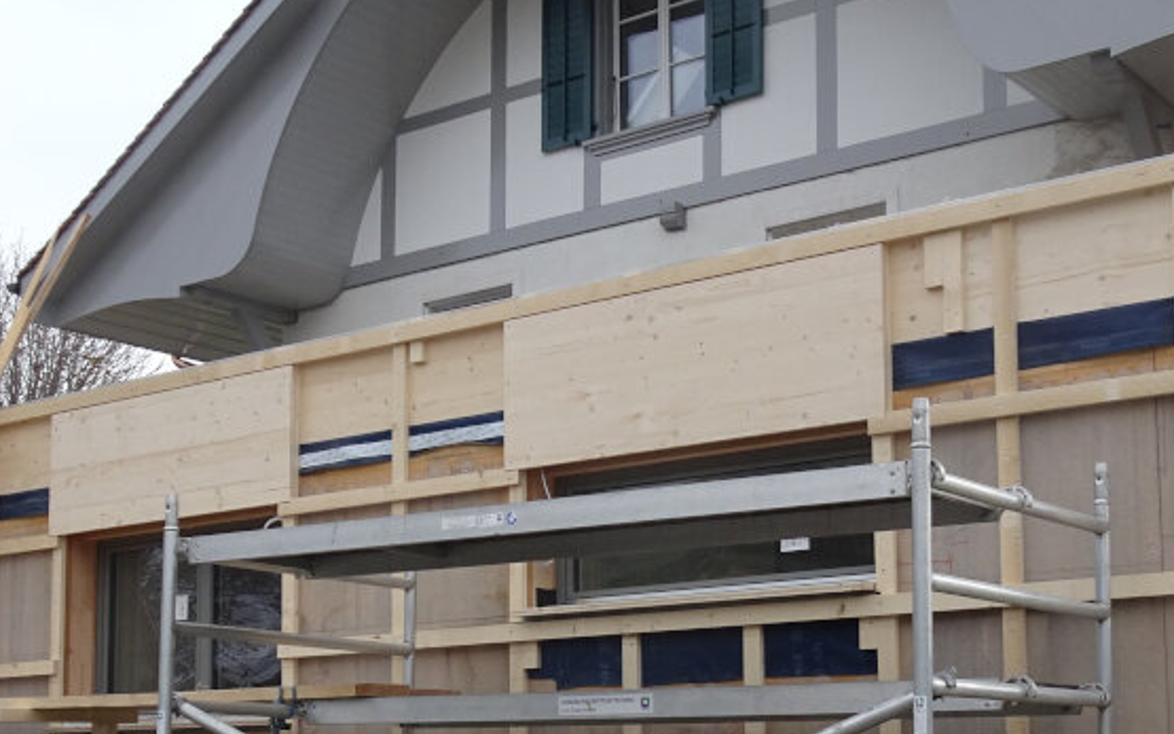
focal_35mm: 55
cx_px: 620
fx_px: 1760
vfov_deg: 23.1
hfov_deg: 36.9
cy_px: 618
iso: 80
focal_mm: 4.1
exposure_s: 1/250
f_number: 3.5
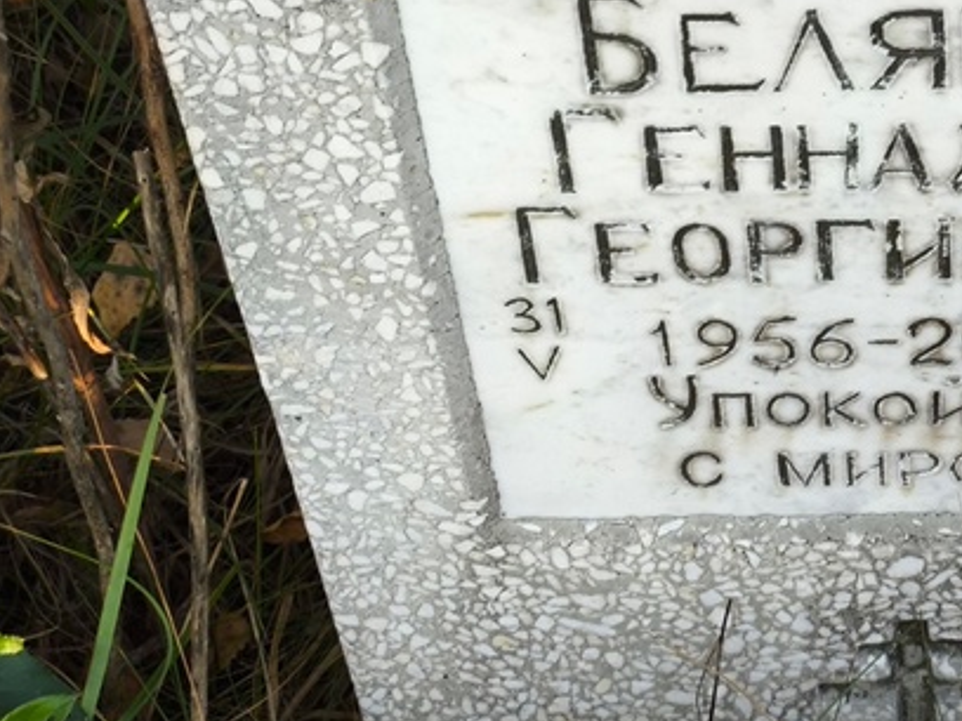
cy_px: 167
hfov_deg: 19.6
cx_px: 885
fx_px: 2723
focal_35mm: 98
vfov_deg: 15.0
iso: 50
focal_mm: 4.71
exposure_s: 1/100
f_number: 1.7
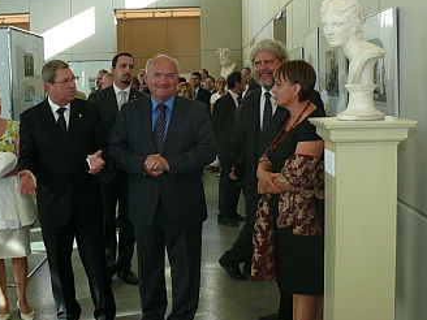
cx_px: 190
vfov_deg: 30.2
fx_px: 592
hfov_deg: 39.6
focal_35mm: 48
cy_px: 143
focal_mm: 7.4
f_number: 4
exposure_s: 1/30
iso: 100
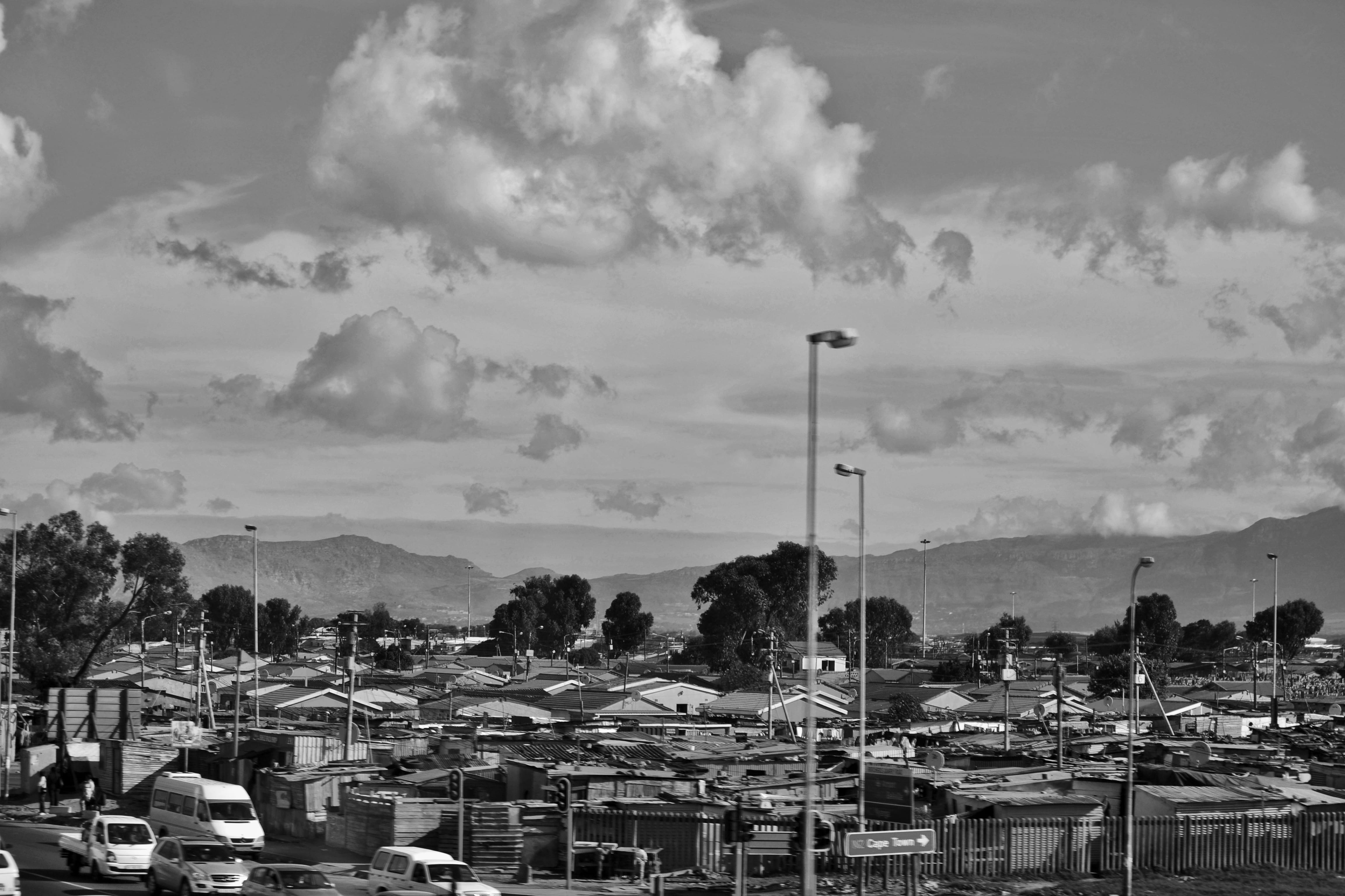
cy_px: 448
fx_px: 3082
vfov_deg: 16.6
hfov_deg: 24.6
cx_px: 672
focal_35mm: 82
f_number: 6.3
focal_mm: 55
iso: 100
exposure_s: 1/160
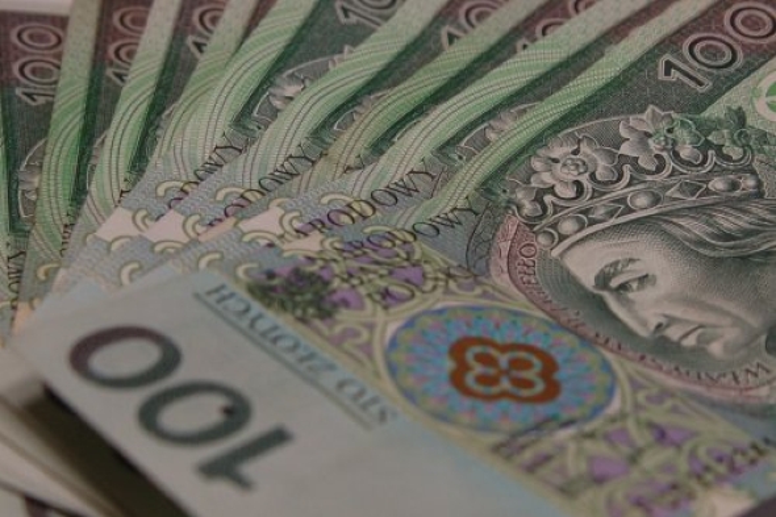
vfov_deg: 31.9
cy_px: 258
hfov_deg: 46.4
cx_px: 388
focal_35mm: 42
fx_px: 905
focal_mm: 28
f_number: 4.5
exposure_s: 1/80
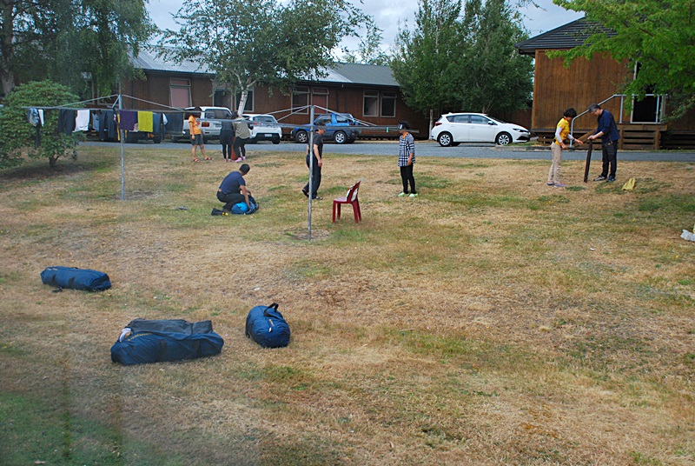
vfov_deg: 34.3
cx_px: 348
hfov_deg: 49.5
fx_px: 754
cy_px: 233
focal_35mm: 39
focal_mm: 26
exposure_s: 1/800
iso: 400
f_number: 6.3
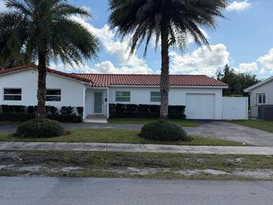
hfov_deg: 56.4
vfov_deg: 44.1
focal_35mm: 32
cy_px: 101
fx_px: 252
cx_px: 109
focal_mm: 6.76
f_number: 1.78
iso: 100
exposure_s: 1/6711
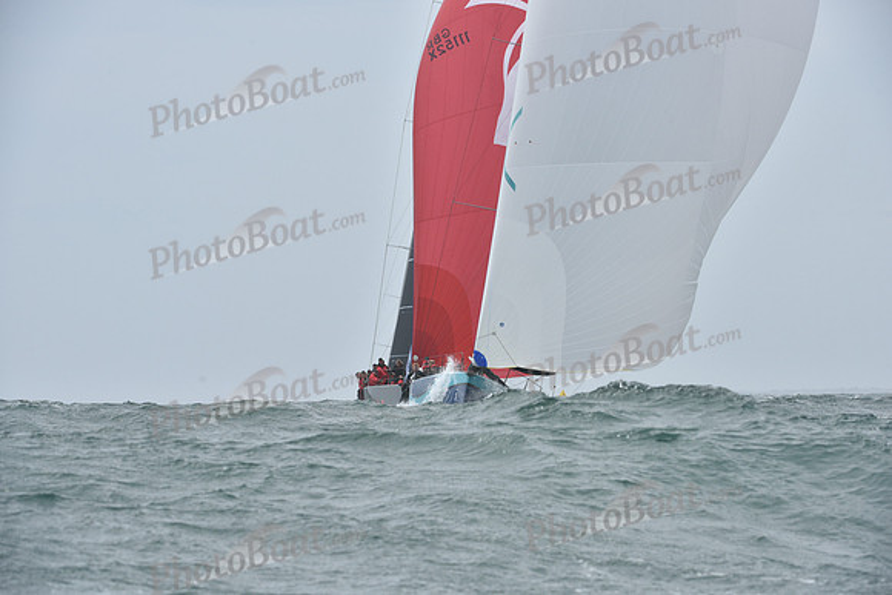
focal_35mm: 200
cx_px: 446
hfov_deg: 10.3
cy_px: 298
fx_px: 4956
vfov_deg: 6.9
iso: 320
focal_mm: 200
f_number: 8
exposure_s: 1/1000
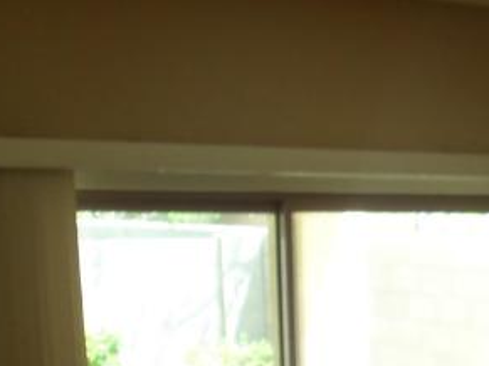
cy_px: 586
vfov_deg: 13.5
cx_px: 625
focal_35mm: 102
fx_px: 1440
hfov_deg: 18.1
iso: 80
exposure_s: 1/30
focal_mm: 5.2
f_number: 3.4
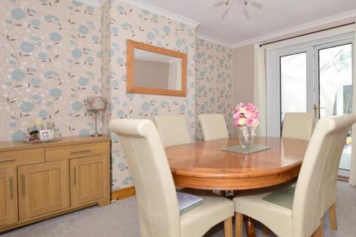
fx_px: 198
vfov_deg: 61.9
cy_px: 110
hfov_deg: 82.5
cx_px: 221
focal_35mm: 20
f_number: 7.1
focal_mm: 10
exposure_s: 1/60
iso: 400
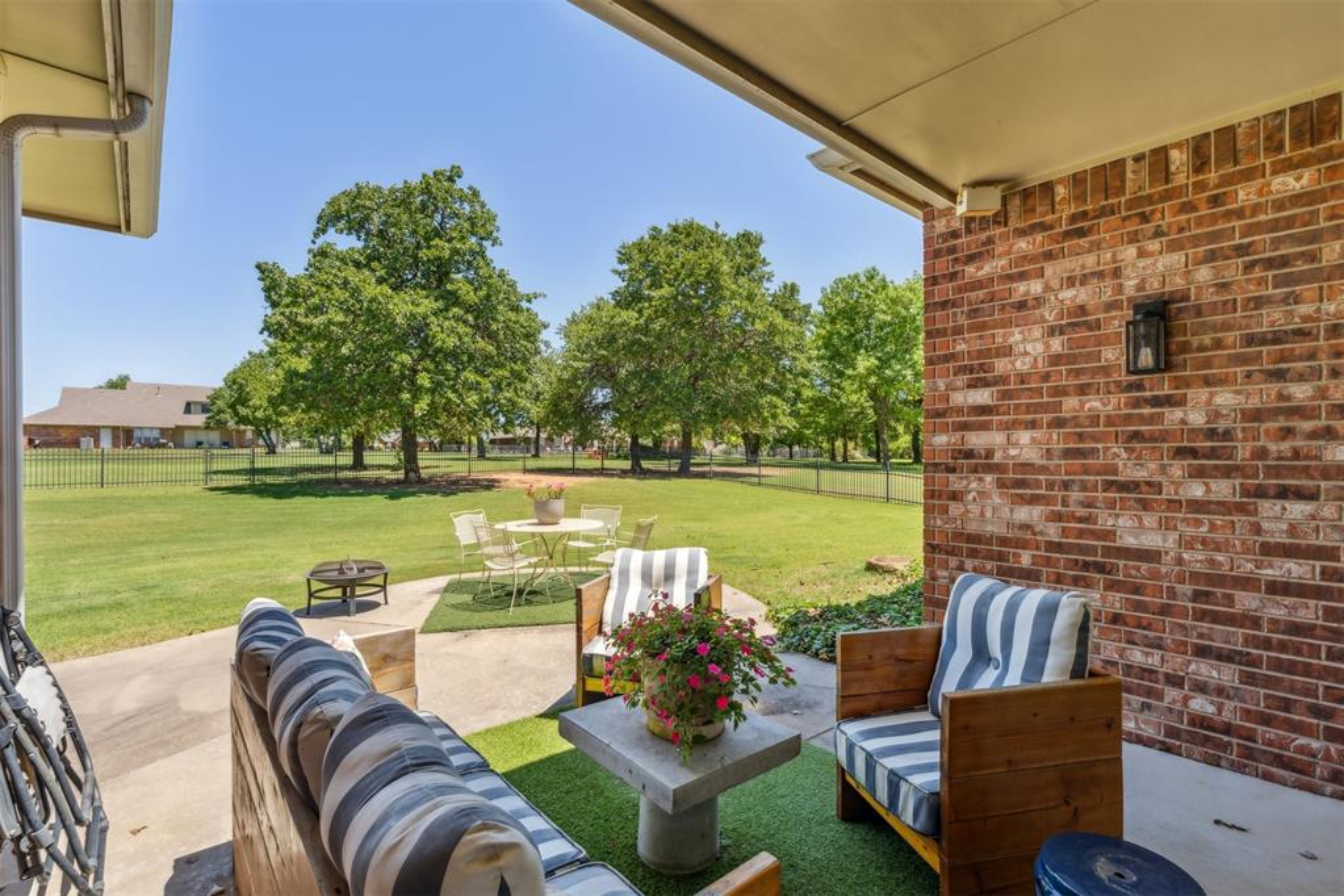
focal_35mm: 16
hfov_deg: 96.7
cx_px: 672
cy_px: 448
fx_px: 597
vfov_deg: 73.7
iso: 250
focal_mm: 16
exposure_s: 1/160
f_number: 10
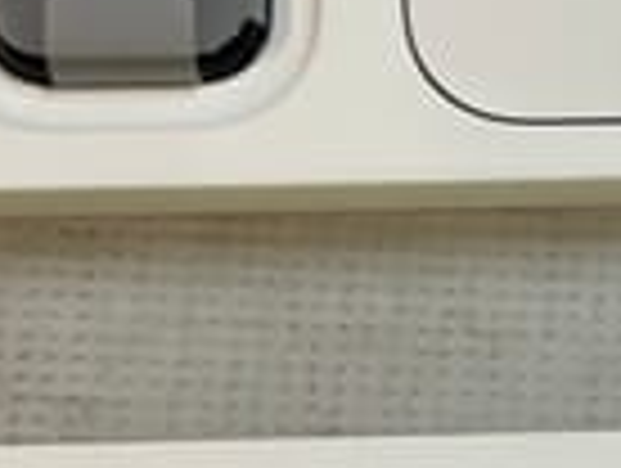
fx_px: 2013
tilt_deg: -79.0
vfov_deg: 13.2
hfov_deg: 16.6
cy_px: 340
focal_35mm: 112
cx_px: 788
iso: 100
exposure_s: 1/50
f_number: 2.4
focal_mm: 3.3
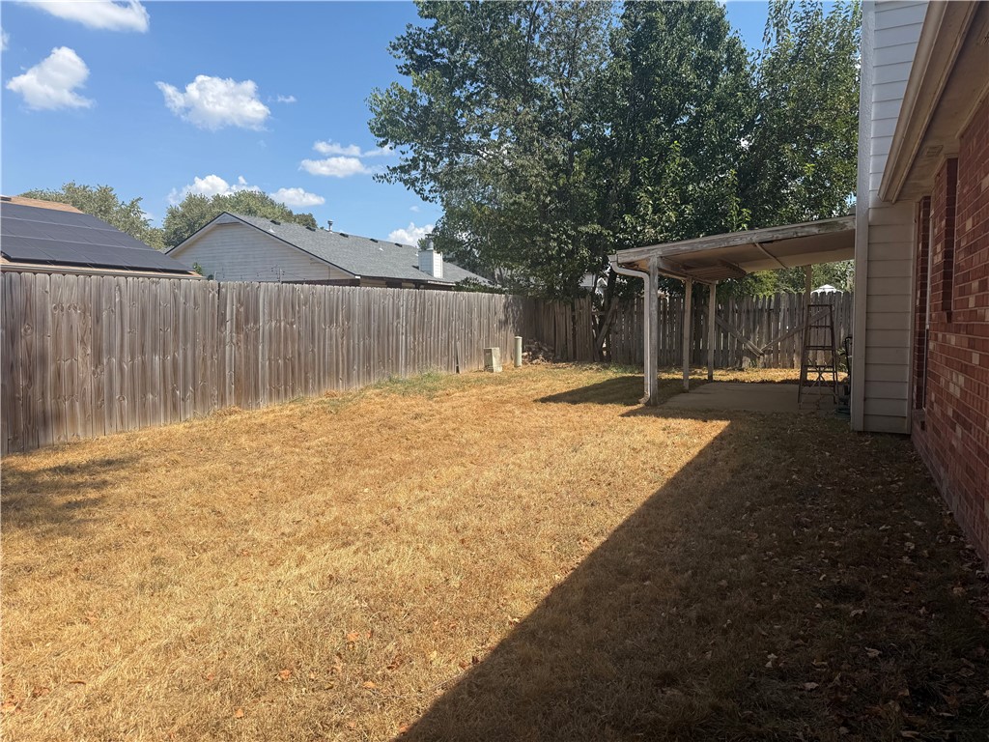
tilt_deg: -3.2
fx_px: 686
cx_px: 494
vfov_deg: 56.8
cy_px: 371
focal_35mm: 24
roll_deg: +0.3
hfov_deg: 71.6
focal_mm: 6.76
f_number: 1.78
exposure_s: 1/4405
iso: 80
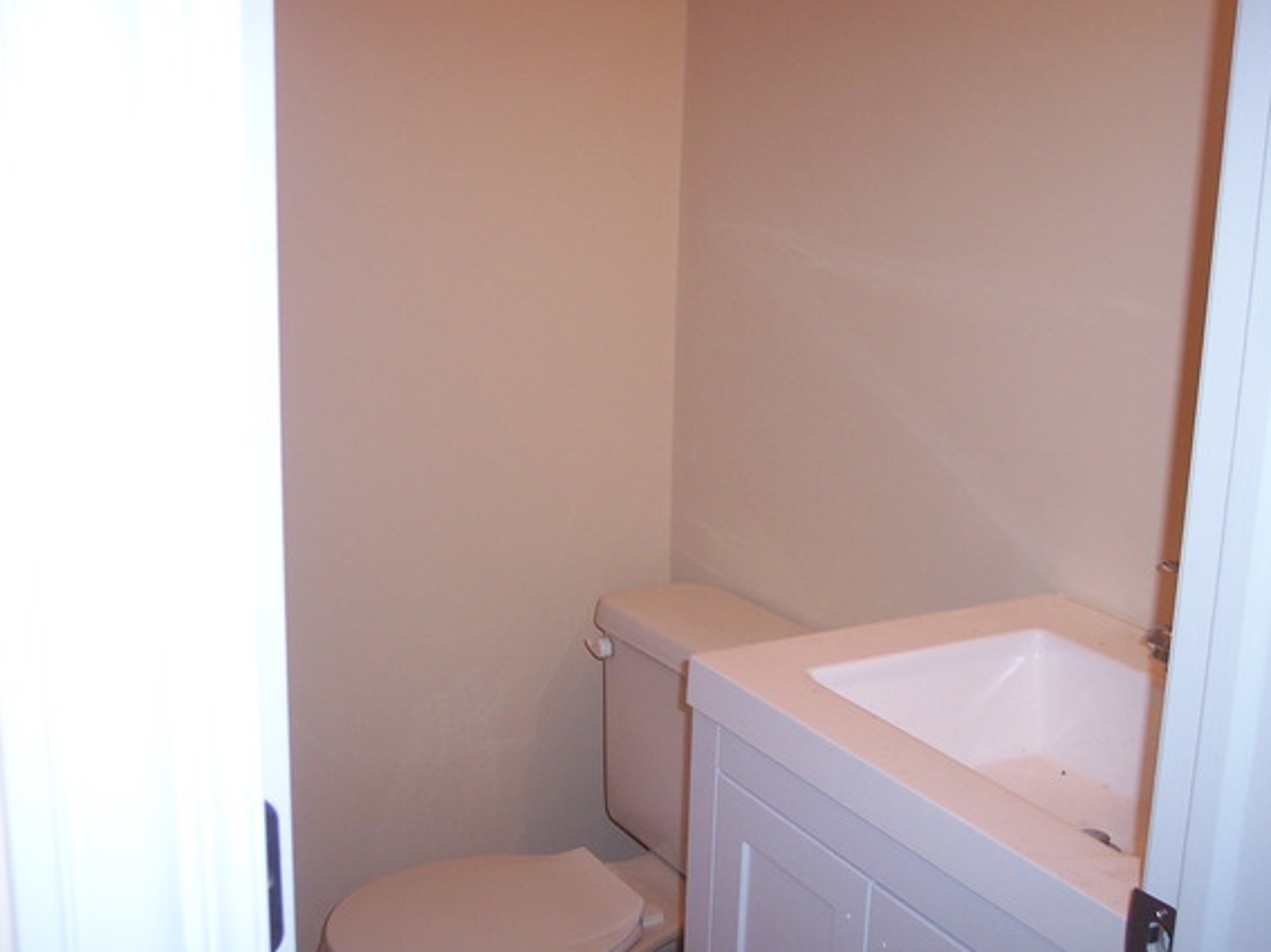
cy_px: 502
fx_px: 1615
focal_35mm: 44
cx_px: 639
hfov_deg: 43.0
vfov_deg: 32.9
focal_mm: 8
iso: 140
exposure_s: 1/60
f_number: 2.8
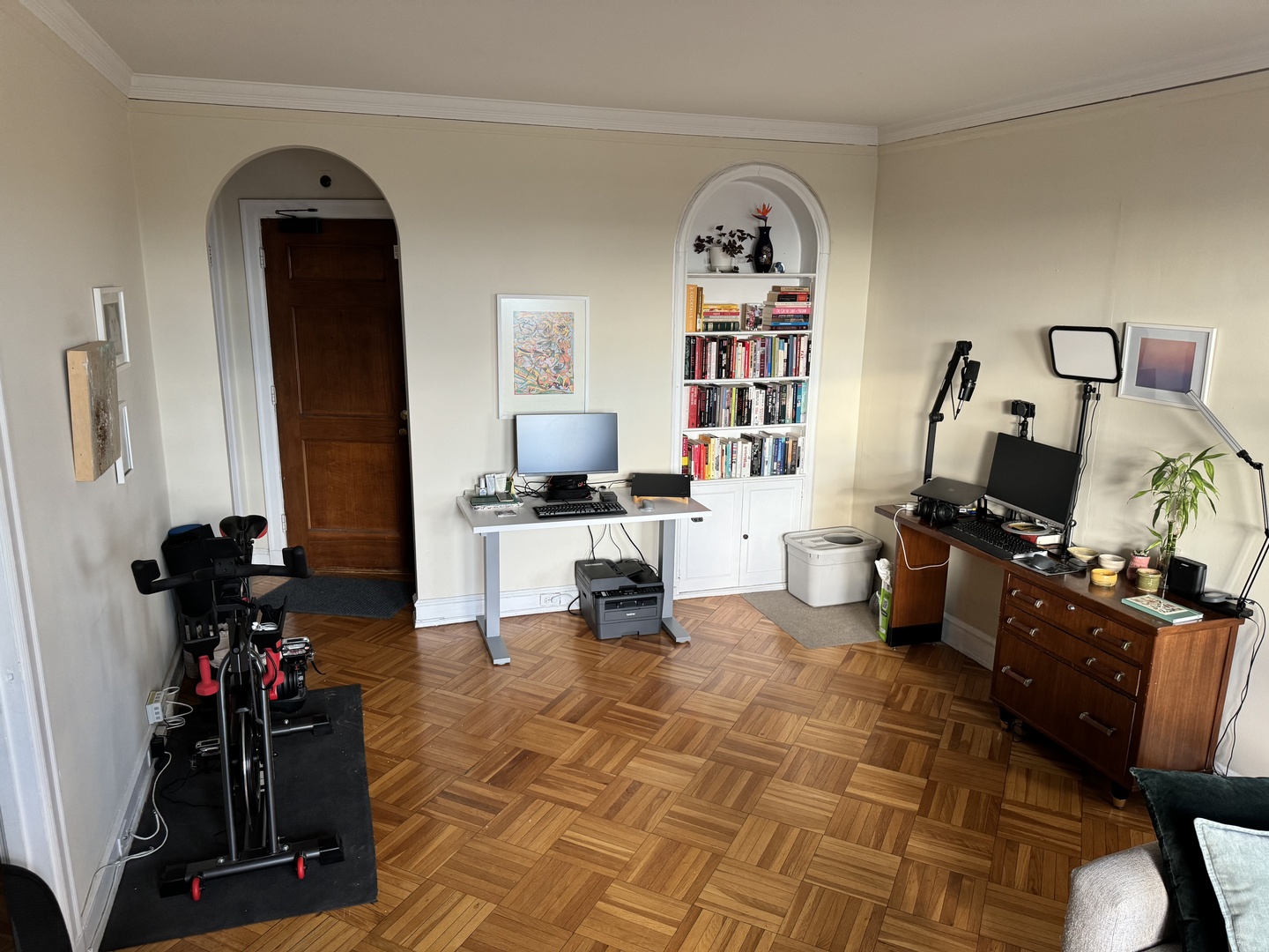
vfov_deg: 56.8
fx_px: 880
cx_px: 634
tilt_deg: -13.8
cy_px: 476
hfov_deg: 71.6
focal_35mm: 24
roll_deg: -1.0
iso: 160
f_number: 1.78
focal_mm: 6.76
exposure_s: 1/121
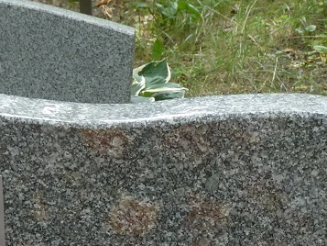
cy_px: 423
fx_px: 1862
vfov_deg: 7.4
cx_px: 74
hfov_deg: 10.0
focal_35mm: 197
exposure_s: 1/80
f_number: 3.9
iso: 100
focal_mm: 7.8
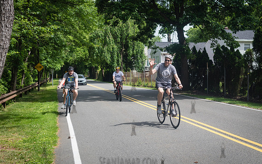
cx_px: 176
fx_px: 371
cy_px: 81
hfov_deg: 38.4
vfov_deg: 24.9
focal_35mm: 52
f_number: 4
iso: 200
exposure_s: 1/1000
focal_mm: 35
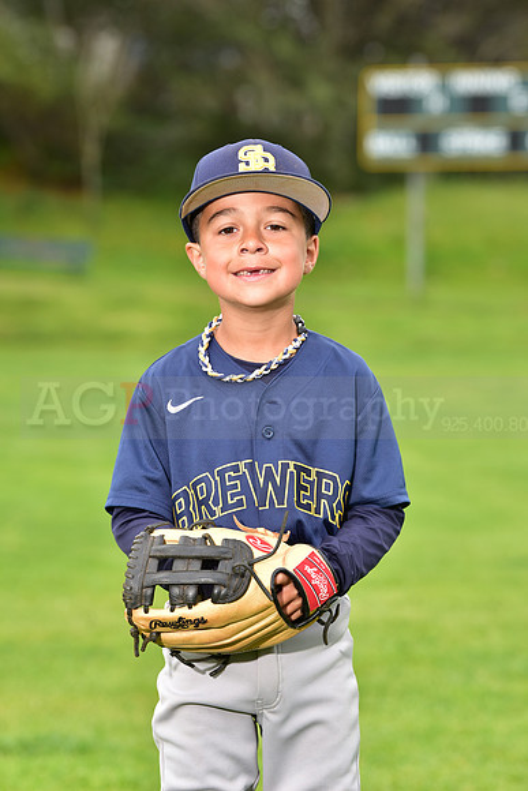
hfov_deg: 8.9
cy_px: 396
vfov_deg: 13.2
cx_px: 264
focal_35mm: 155
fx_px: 3408
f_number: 5.6
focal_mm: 155
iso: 400
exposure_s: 1/250
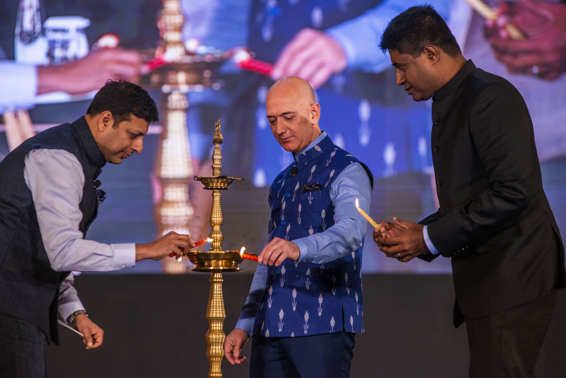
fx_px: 2673
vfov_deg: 8.1
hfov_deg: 12.1
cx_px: 283
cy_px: 189
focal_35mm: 170
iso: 640
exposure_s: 1/250
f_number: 4.5
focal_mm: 170
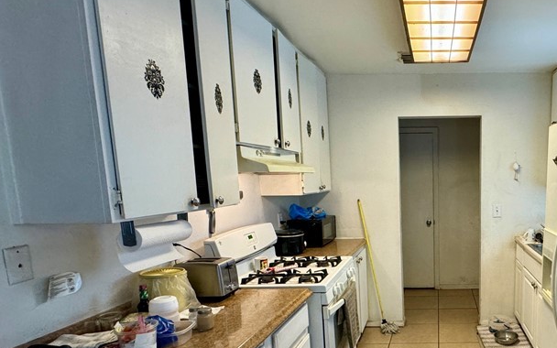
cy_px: 230
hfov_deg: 66.4
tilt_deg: -8.2
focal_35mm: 25
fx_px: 380
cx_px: 440
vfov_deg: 48.5
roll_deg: +0.0
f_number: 2.2
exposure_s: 1/60
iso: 250
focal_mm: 2.22
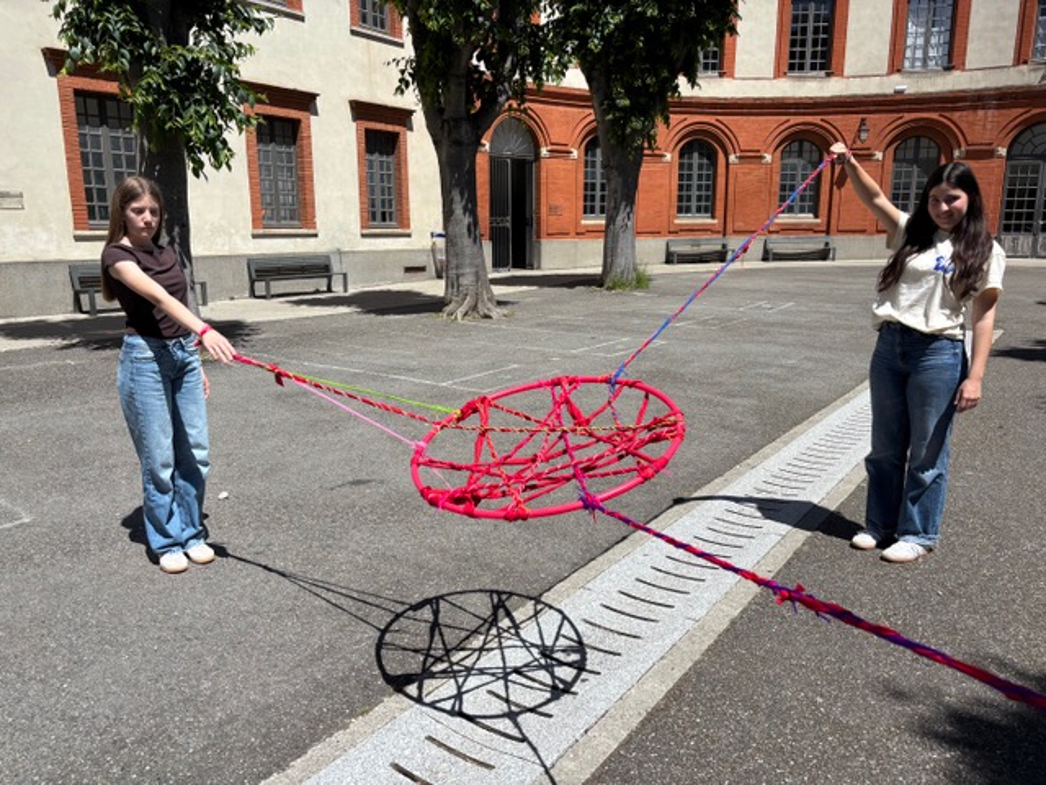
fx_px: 786
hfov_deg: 67.3
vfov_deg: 53.1
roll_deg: +0.8
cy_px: 392
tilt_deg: -11.7
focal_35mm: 26
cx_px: 523
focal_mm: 5.96
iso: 50
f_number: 1.6
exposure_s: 1/3788
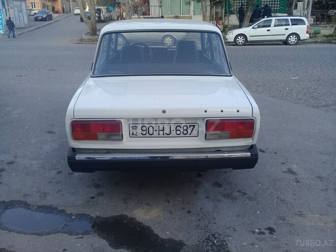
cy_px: 126
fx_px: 301
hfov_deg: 58.4
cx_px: 168
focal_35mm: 31
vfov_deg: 45.4
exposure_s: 1/201
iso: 50
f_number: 2.2
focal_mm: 3.3
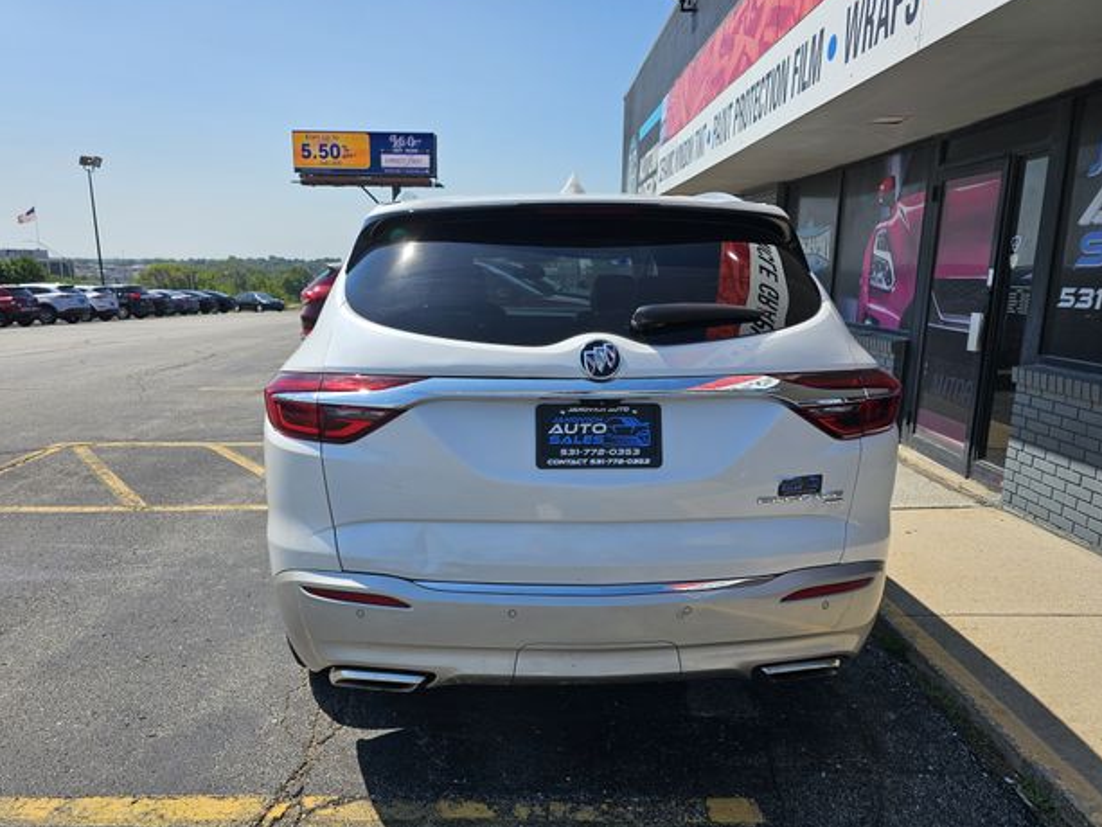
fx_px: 764
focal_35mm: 24
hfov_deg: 71.6
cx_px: 543
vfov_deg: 56.8
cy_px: 408
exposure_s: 1/1167
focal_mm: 6.3
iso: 12
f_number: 1.7
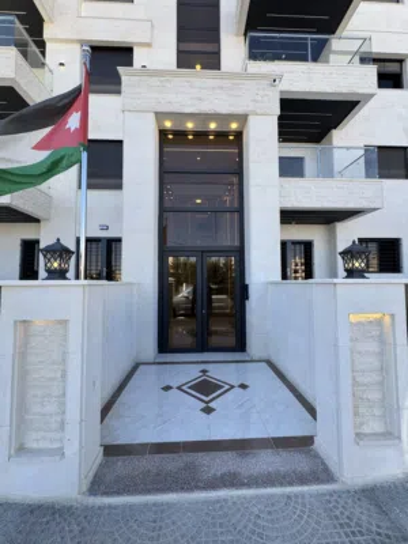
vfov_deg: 102.1
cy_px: 272
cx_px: 204
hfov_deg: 85.7
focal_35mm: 14
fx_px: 220
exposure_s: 1/407
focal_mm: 2.22
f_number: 2.2
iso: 40
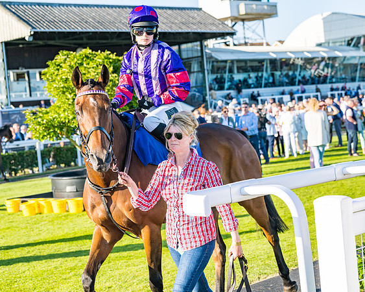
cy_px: 146
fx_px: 852
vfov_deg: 19.4
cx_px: 219
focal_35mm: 79
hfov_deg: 24.1
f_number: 5
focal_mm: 70
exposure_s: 1/1250
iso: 200
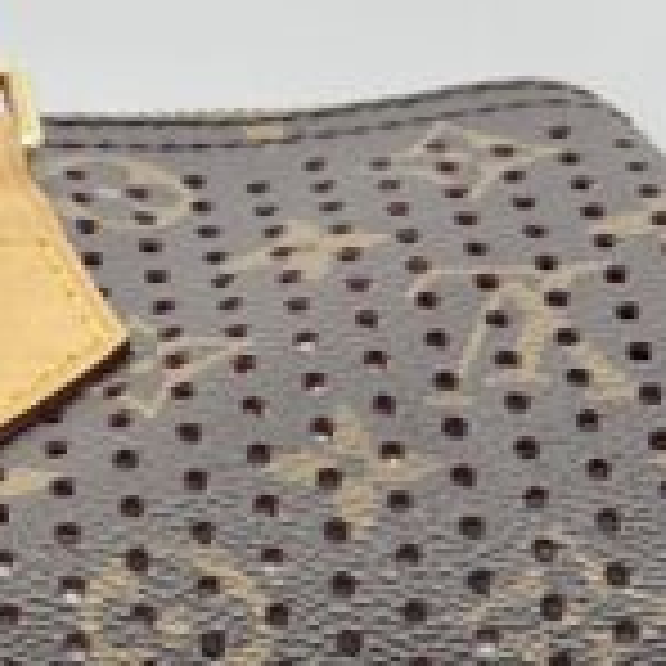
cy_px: 720
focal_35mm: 159
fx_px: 3461
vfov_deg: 10.9
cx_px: -544
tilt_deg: -2.1
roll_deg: +1.7
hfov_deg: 10.3
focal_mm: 5.7
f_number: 1.5
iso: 32
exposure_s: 1/115
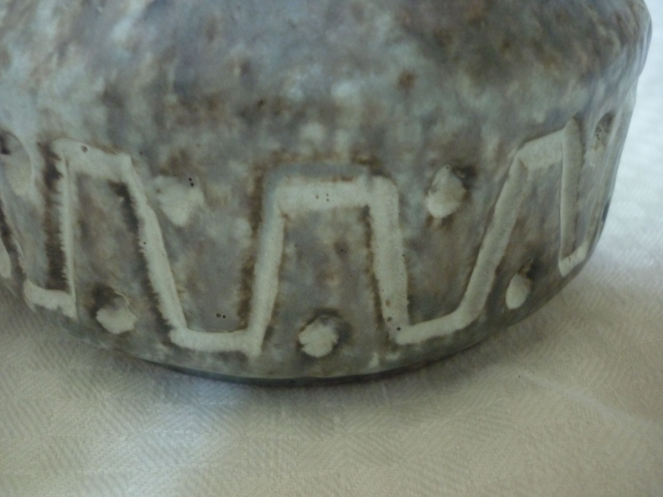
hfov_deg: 55.4
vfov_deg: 42.9
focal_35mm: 33
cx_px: 332
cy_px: 248
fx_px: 632
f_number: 2.8
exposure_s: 1/8
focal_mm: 5.5
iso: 400
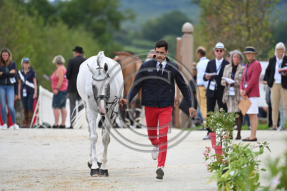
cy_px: 96
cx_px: 144
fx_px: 3189
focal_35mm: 400
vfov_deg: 3.4
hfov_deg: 5.2
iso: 720
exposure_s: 1/1600
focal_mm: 400
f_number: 5.6
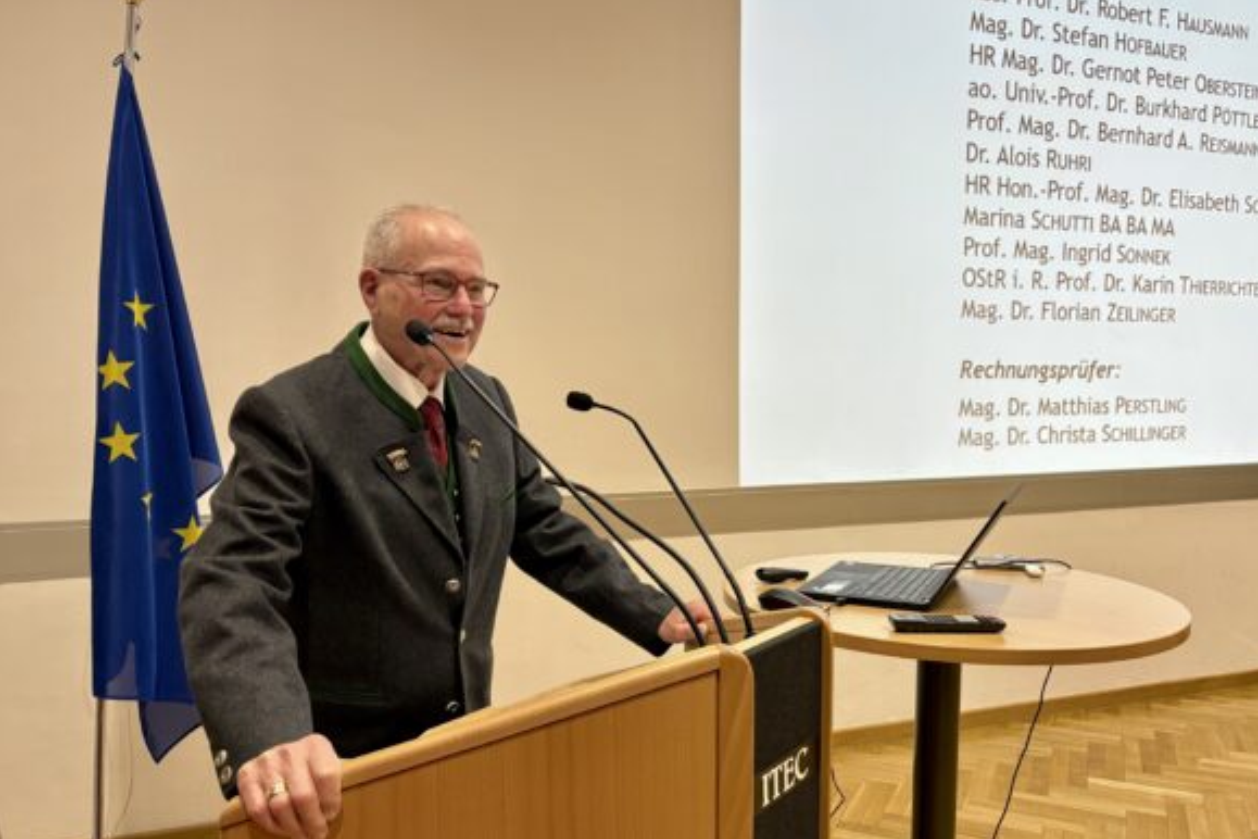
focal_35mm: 28
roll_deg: +0.8
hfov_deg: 65.5
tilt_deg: -8.3
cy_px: 467
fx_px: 978
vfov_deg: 46.3
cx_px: 647
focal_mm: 5.96
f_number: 1.6
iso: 200
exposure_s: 1/60
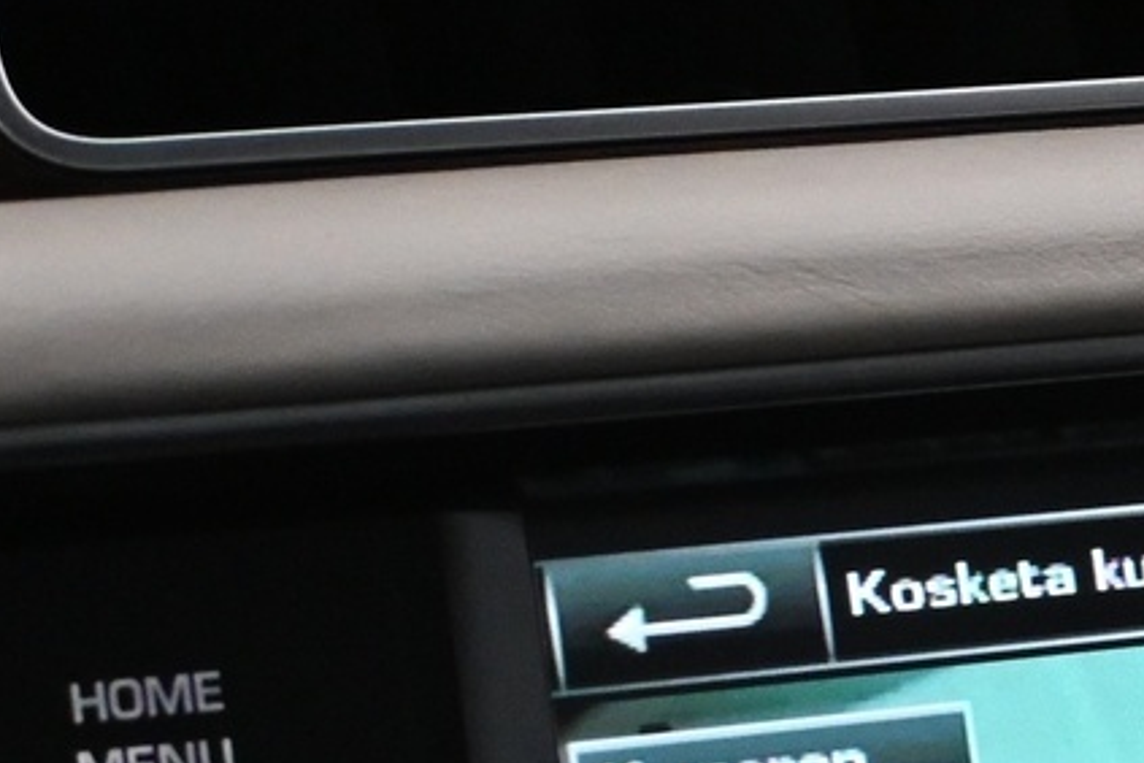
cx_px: 1433
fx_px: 6384
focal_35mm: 201
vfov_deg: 6.8
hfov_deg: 10.1
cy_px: 925
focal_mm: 35
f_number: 5.3
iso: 3600
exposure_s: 1/60
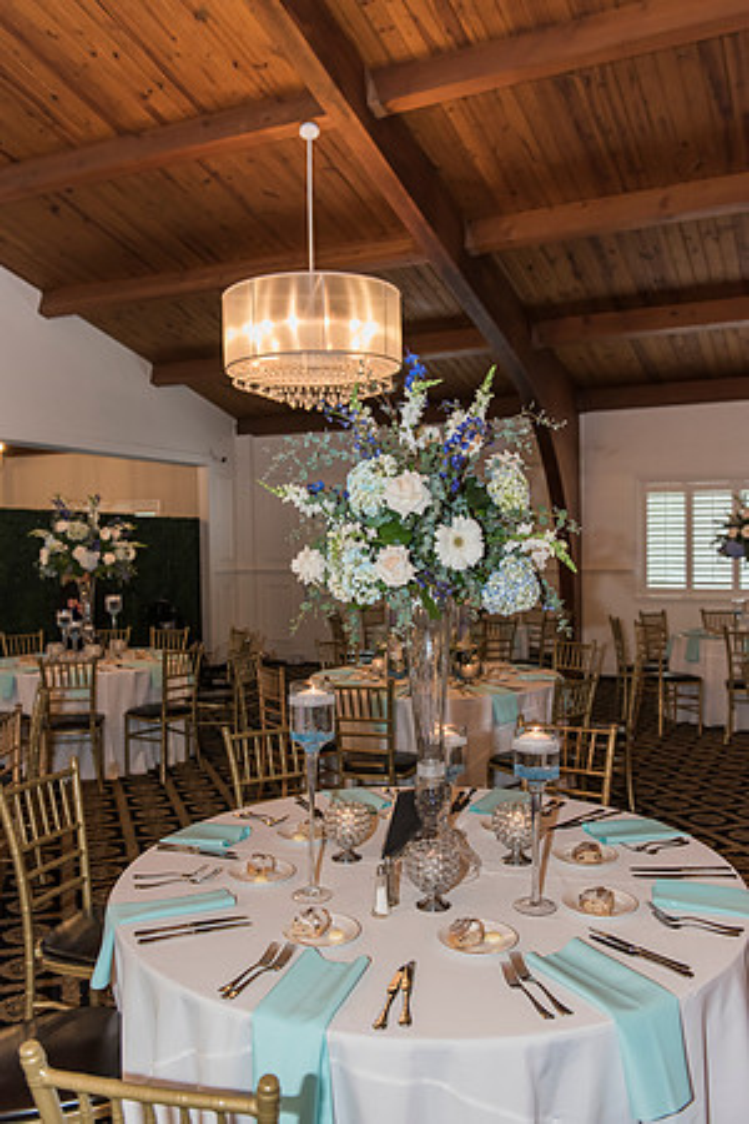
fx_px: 967
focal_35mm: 31
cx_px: 374
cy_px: 562
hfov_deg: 42.3
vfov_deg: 60.3
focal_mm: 31
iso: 1600
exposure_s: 1/100
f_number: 3.5
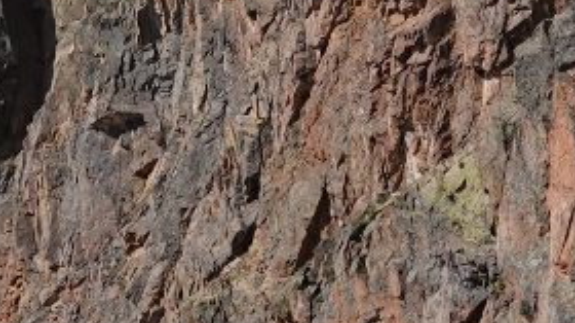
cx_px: 351
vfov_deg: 6.5
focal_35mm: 184
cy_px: -124
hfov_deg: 11.7
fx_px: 2803
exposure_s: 1/640
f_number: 5.6
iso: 100
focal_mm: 9
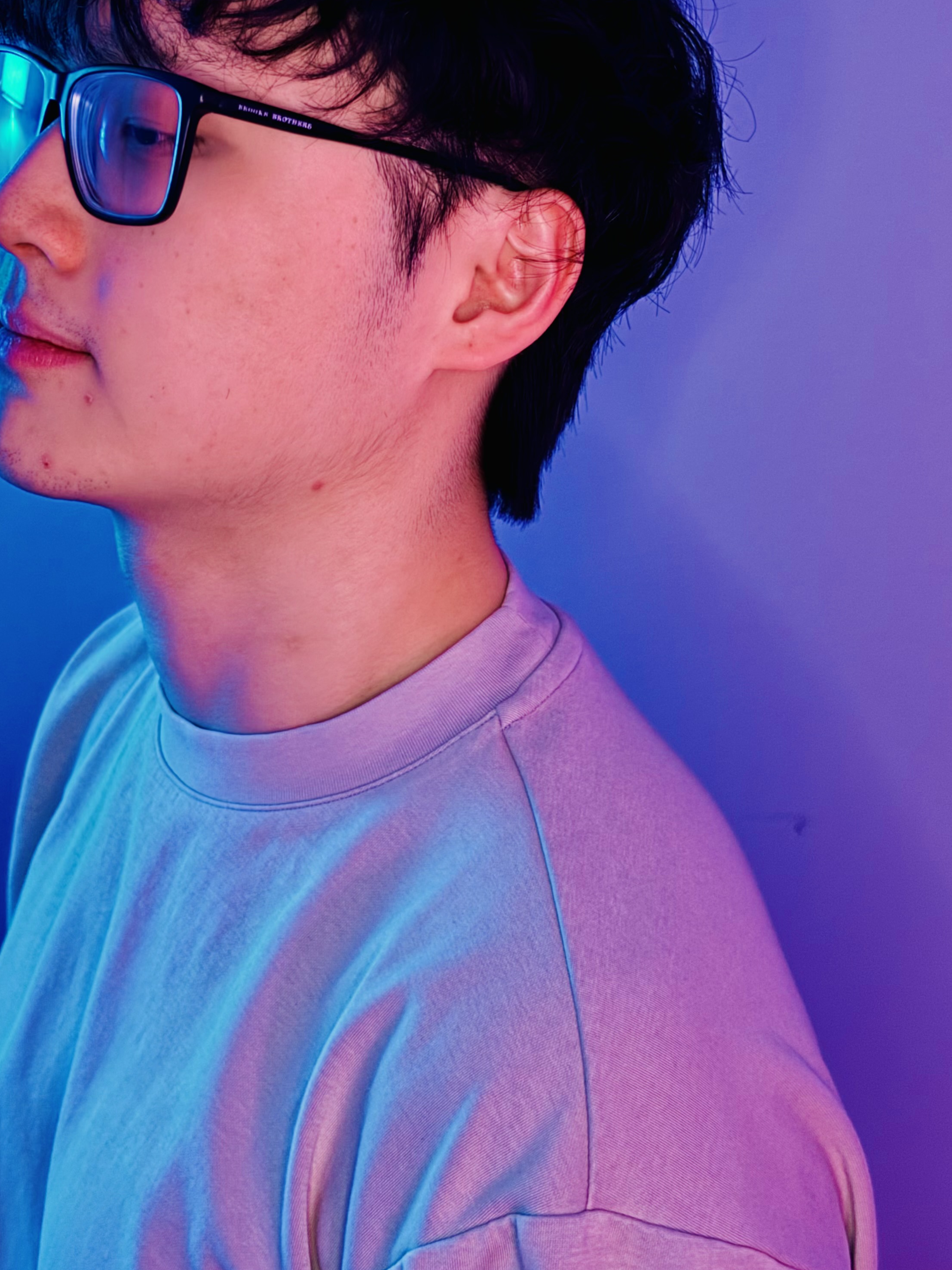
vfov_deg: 27.2
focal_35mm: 71
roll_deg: +0.1
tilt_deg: -14.5
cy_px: 421
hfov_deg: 20.6
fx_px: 2603
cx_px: 306
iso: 400
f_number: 1.6
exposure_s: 1/10
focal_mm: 5.96
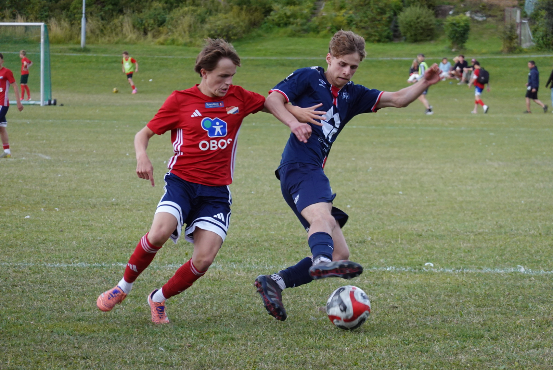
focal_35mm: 200
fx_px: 3074
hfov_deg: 10.3
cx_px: 276
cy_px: 185
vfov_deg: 6.9
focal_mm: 72
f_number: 4.5
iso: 800
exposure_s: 1/400
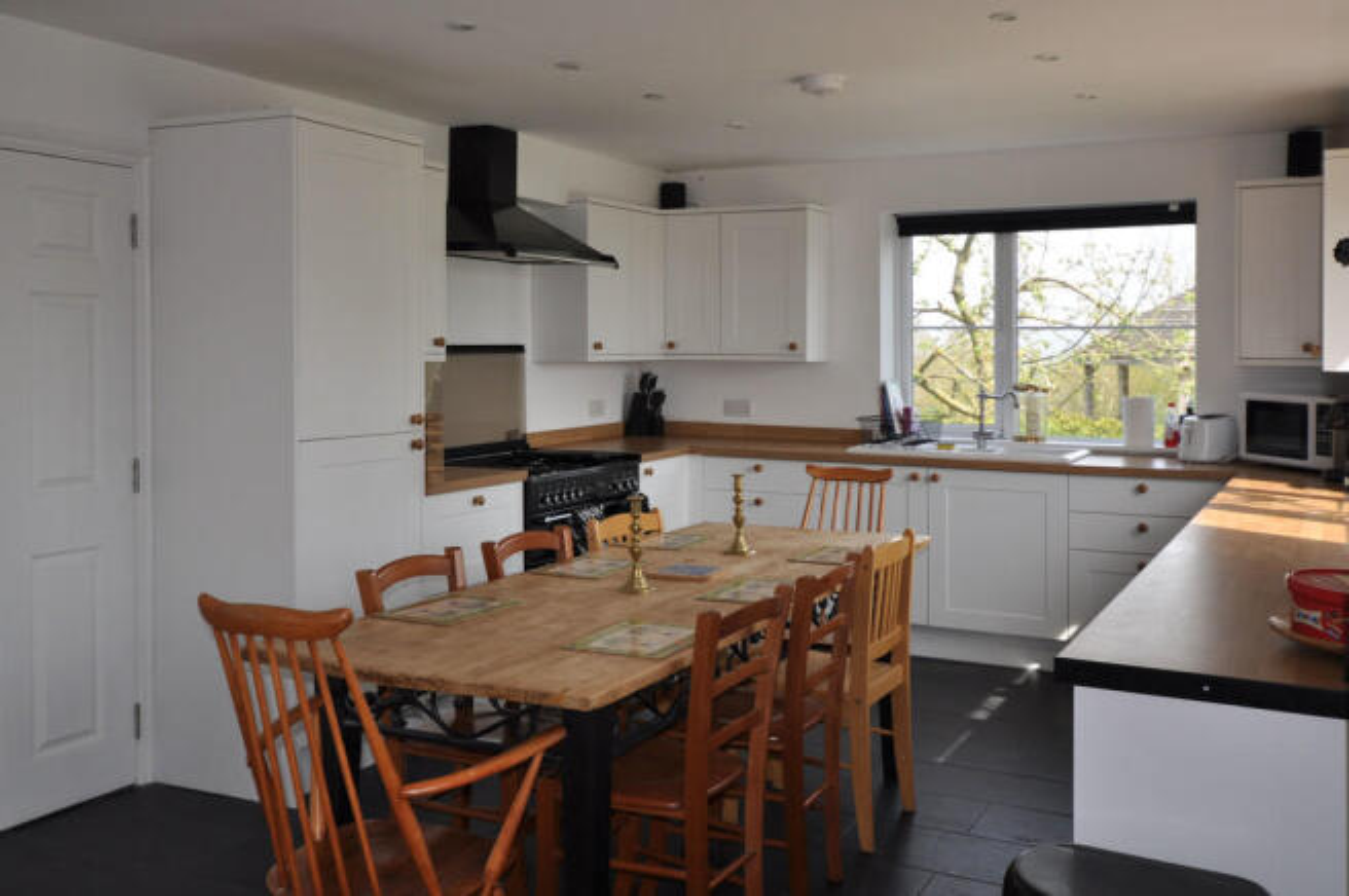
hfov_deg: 53.2
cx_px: 674
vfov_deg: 36.8
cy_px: 448
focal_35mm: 36
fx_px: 1348
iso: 200
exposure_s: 1/200
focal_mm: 24
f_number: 4.5
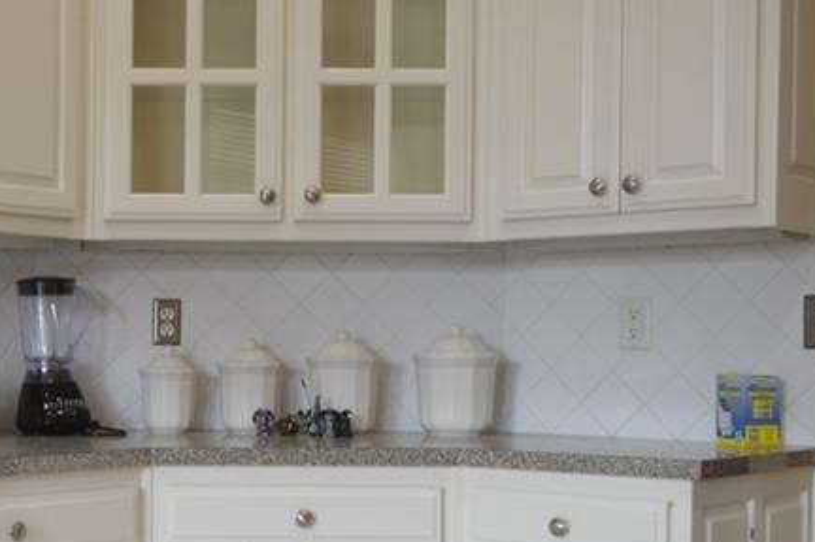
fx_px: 1447
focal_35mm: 64
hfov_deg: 29.8
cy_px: 366
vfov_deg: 21.1
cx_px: 43
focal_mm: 18
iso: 400
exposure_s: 1/60
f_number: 4
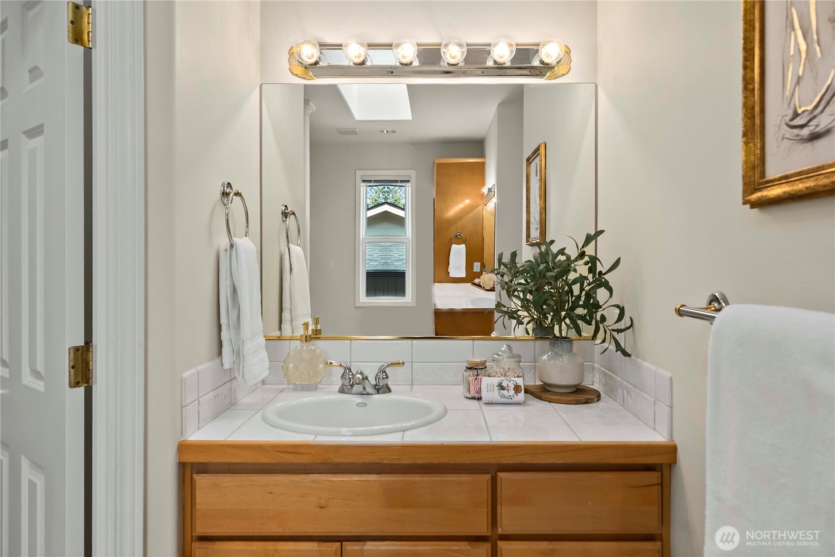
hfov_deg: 81.2
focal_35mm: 21
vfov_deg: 59.5
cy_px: 278
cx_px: 418
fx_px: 487
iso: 1000
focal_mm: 21
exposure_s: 1/20
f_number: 7.1
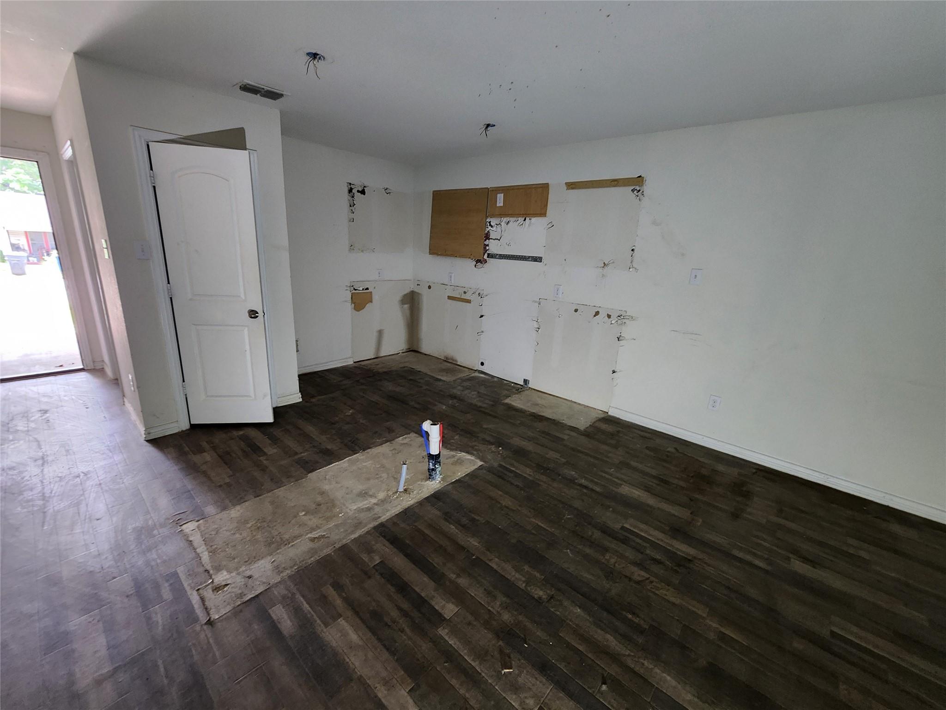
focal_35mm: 13
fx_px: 355
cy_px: 355
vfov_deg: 89.9
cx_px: 473
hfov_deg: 106.2
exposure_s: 1/30
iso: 320
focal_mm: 2.2
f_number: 2.2
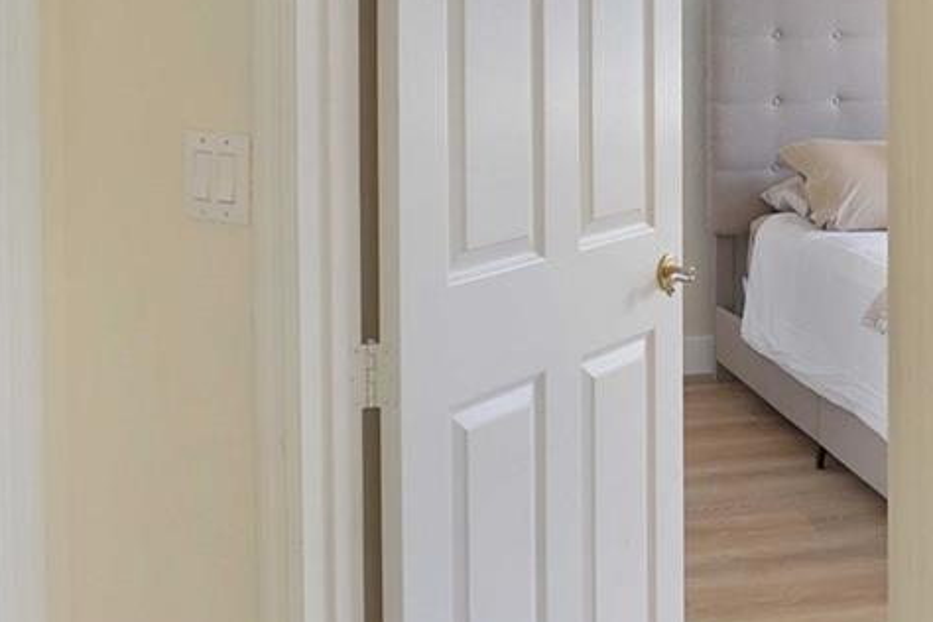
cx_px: 685
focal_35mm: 54
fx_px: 1399
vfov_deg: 24.0
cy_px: -2
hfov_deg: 36.1
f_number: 4.5
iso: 320
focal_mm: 16
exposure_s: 1/125
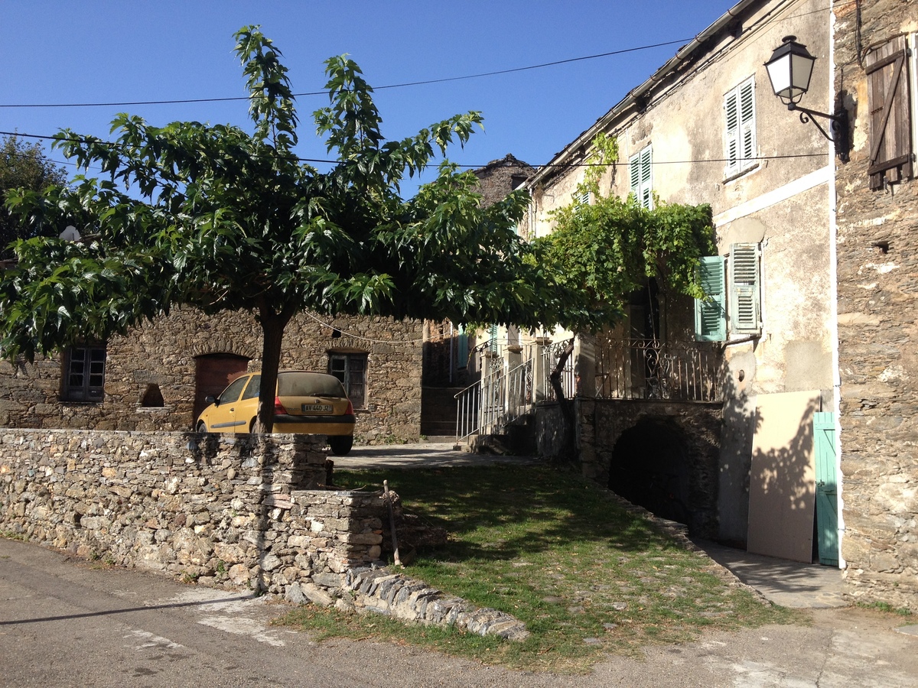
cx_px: 459
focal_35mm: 35
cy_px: 344
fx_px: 928
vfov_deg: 40.7
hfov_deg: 52.6
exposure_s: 1/1042
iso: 64
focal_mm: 4.28
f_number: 2.4
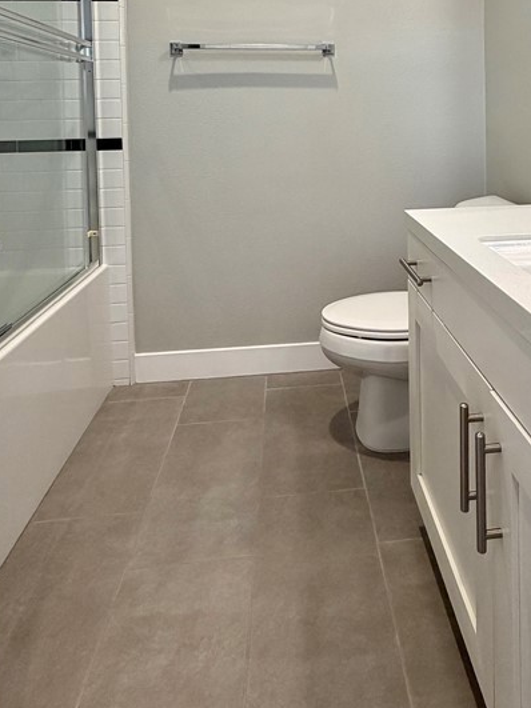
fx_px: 552
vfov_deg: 59.9
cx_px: 350
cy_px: 136
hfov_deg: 50.5
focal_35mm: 27
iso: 160
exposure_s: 1/120
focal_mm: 2.22
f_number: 2.2
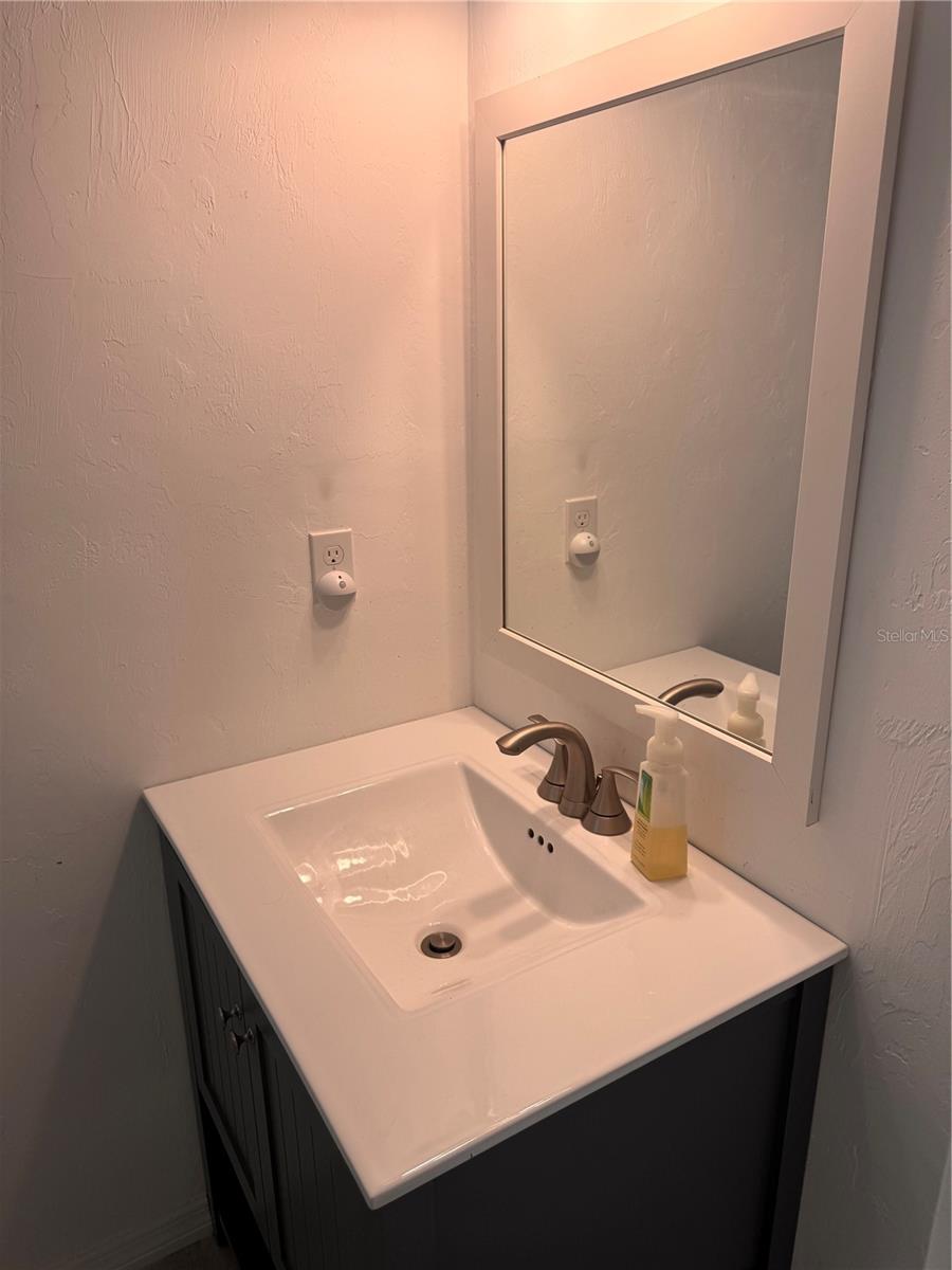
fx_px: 880
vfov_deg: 71.6
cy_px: 635
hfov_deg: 56.8
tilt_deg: -18.4
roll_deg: +1.0
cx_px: 476
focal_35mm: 24
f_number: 1.78
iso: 64
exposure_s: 1/205
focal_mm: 6.76
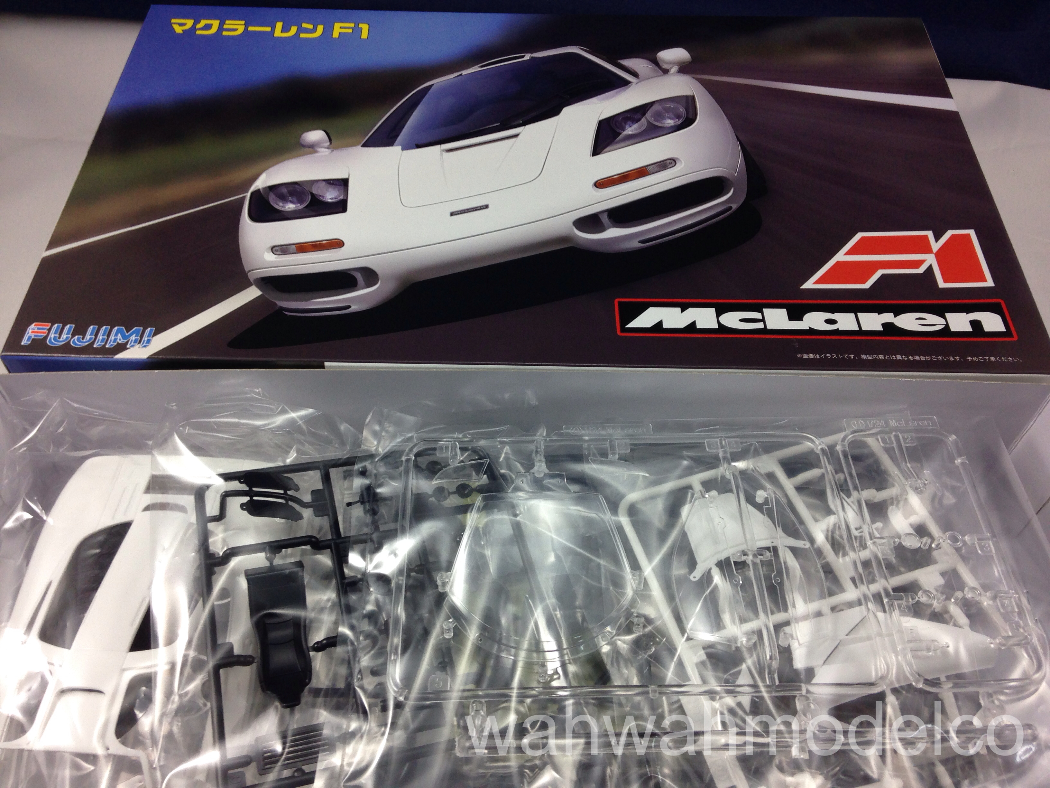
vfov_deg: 42.9
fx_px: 1001
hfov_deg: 55.4
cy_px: 394
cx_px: 525
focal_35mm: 33
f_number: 2.4
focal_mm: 4.12
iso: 80
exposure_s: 1/100
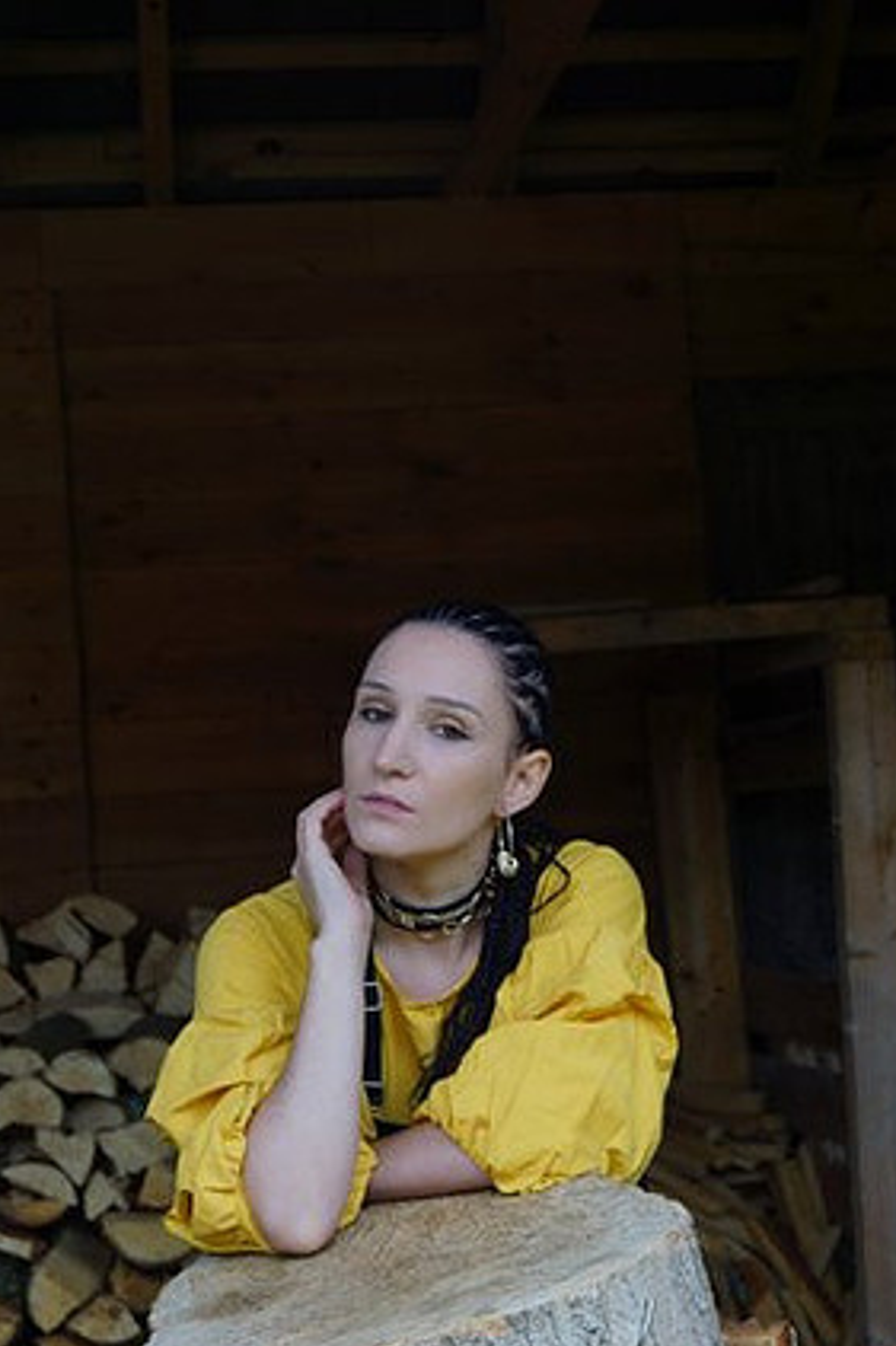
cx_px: 443
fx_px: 2391
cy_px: 714
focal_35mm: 64
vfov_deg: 31.4
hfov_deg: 21.2
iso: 100
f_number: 6.3
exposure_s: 1/80
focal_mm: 40
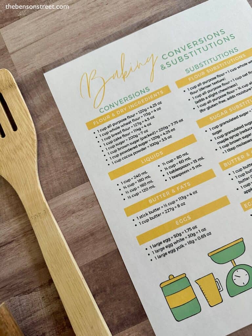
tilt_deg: -79.3
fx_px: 233
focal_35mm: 24
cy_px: 168
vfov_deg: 71.6
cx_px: 126
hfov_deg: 56.8
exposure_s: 1/60
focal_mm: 6.86
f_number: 1.78
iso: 250
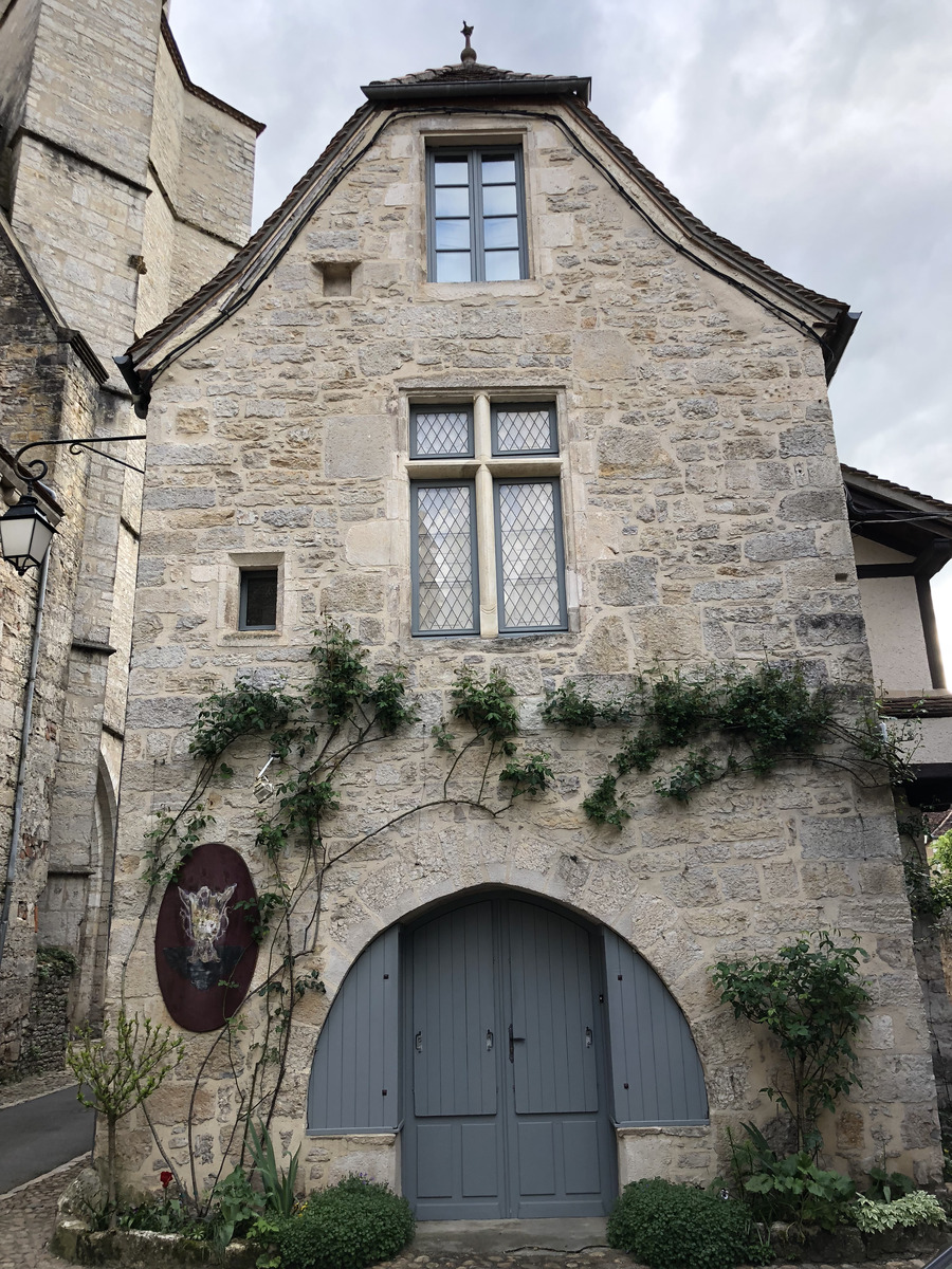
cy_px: 634
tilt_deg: +18.9
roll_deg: +1.6
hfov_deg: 49.7
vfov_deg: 63.4
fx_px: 1027
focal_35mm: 28
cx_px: 476
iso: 20
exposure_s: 1/246
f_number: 1.8
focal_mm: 4
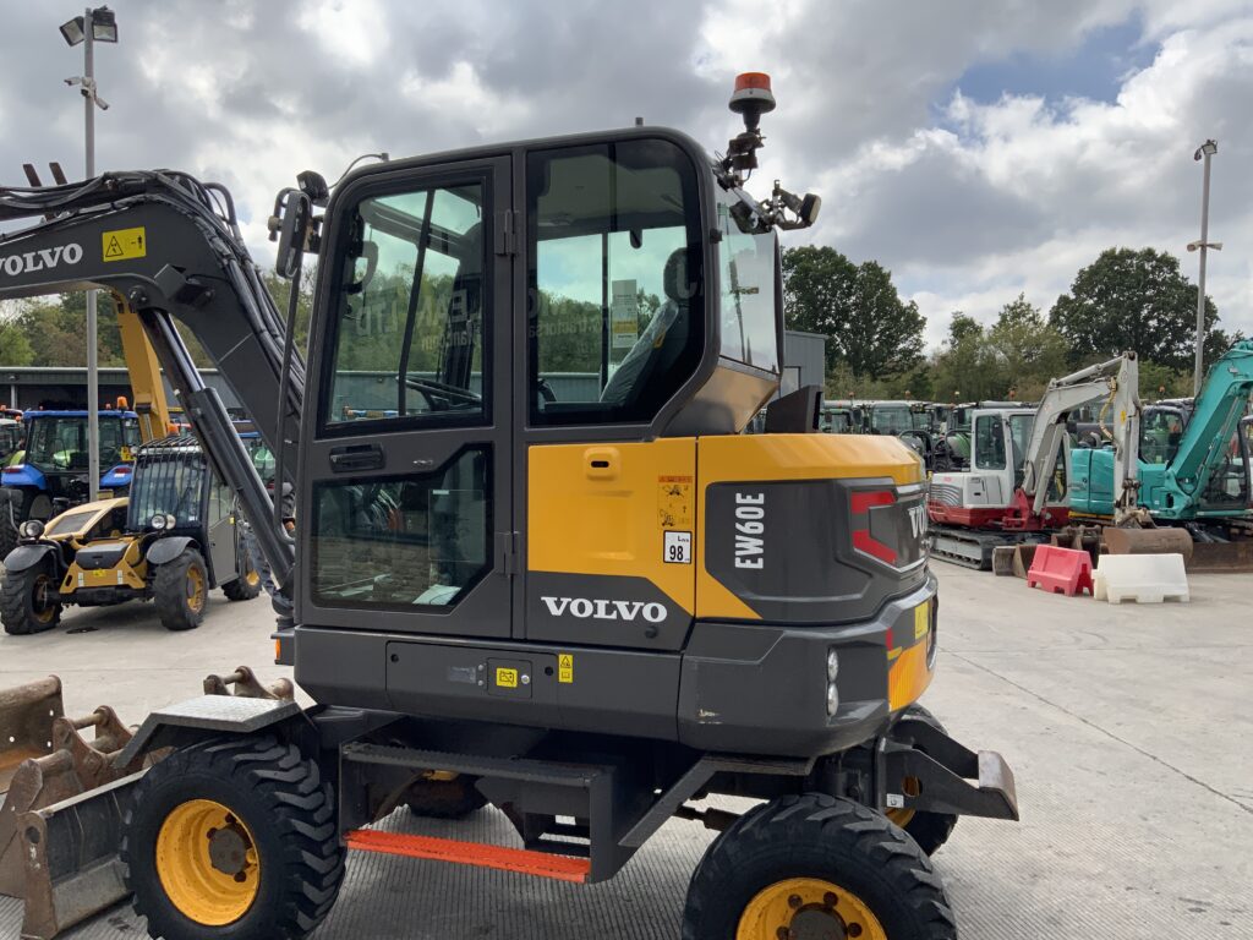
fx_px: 1050
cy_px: 470
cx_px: 626
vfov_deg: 48.2
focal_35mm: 29
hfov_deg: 61.7
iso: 16
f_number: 1.8
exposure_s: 1/1577
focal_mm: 3
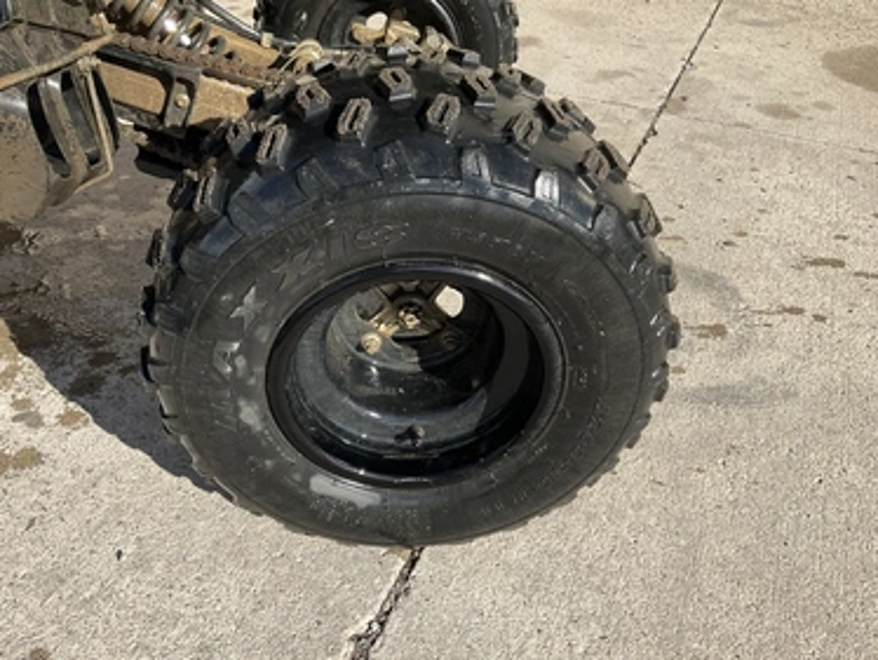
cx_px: 427
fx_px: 787
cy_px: 312
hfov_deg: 58.3
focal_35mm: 31
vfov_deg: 45.5
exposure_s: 1/1098
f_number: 1.8
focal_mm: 3
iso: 25
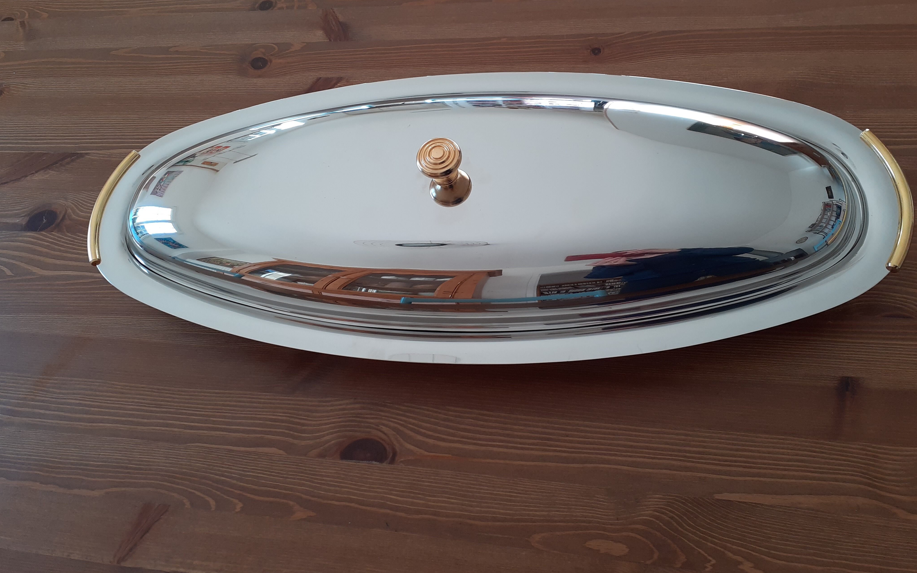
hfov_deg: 64.6
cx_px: 460
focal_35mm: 29
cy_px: 232
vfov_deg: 43.0
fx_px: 725
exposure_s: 1/100
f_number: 1.9
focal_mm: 3.6
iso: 50
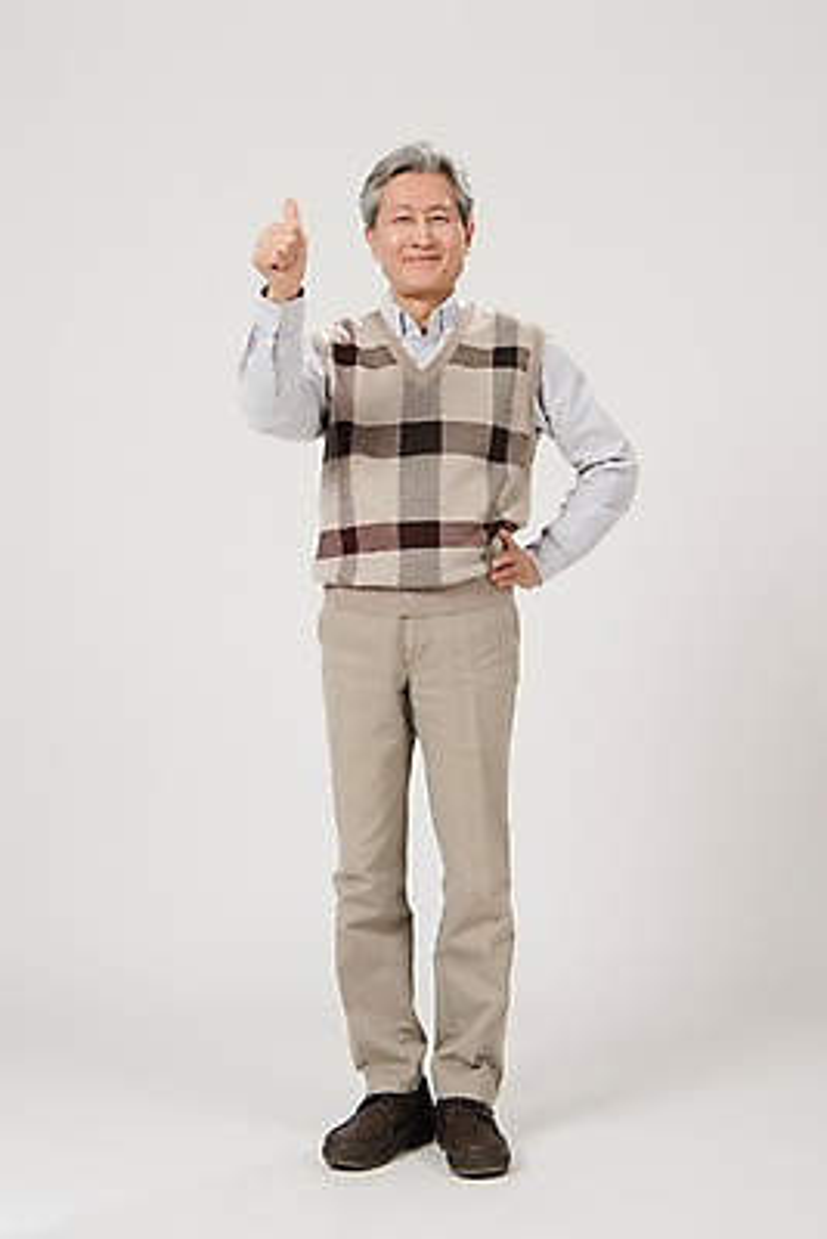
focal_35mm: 50
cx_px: 414
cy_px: 620
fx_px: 1721
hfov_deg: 27.0
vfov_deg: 39.6
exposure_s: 1/125
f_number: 11
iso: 100
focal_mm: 50
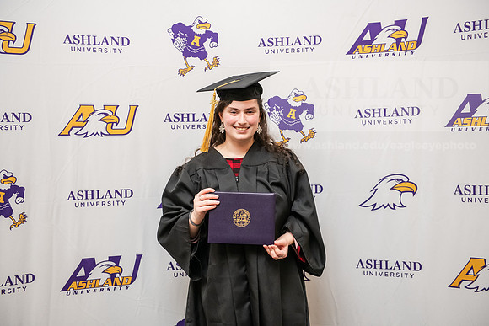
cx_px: 244
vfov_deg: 24.2
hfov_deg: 35.6
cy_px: 163
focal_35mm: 56
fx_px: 761
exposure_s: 1/160
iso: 2000
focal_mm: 56
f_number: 3.5
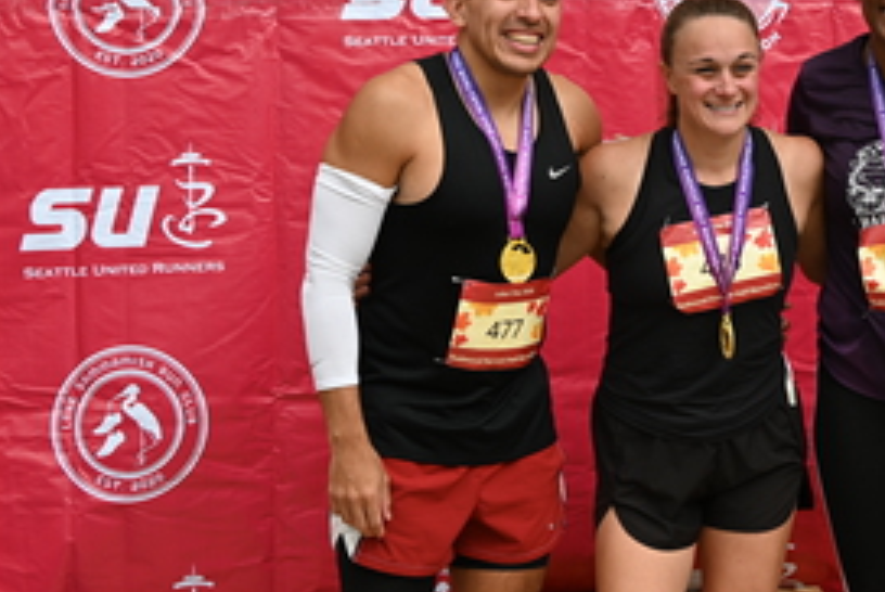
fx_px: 2387
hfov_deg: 20.5
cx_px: 813
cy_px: 96
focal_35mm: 97
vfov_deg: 14.0
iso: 160
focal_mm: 48
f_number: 5.6
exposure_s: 1/250
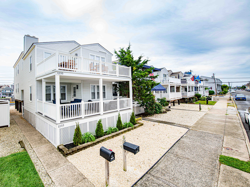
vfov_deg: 78.7
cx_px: 103
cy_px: 89
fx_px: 114
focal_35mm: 16
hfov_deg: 94.2
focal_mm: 14
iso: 100
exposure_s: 1/100
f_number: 7.1
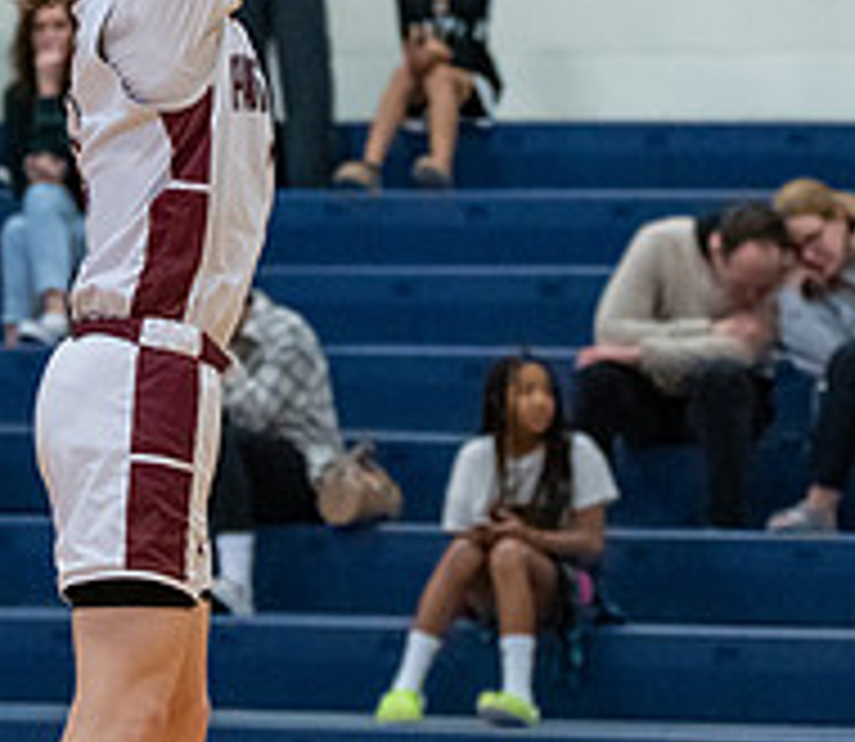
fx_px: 7694
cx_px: 238
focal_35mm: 294
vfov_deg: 5.5
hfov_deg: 6.4
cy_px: 186
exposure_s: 1/1000
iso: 5000
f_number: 2.8
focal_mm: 81
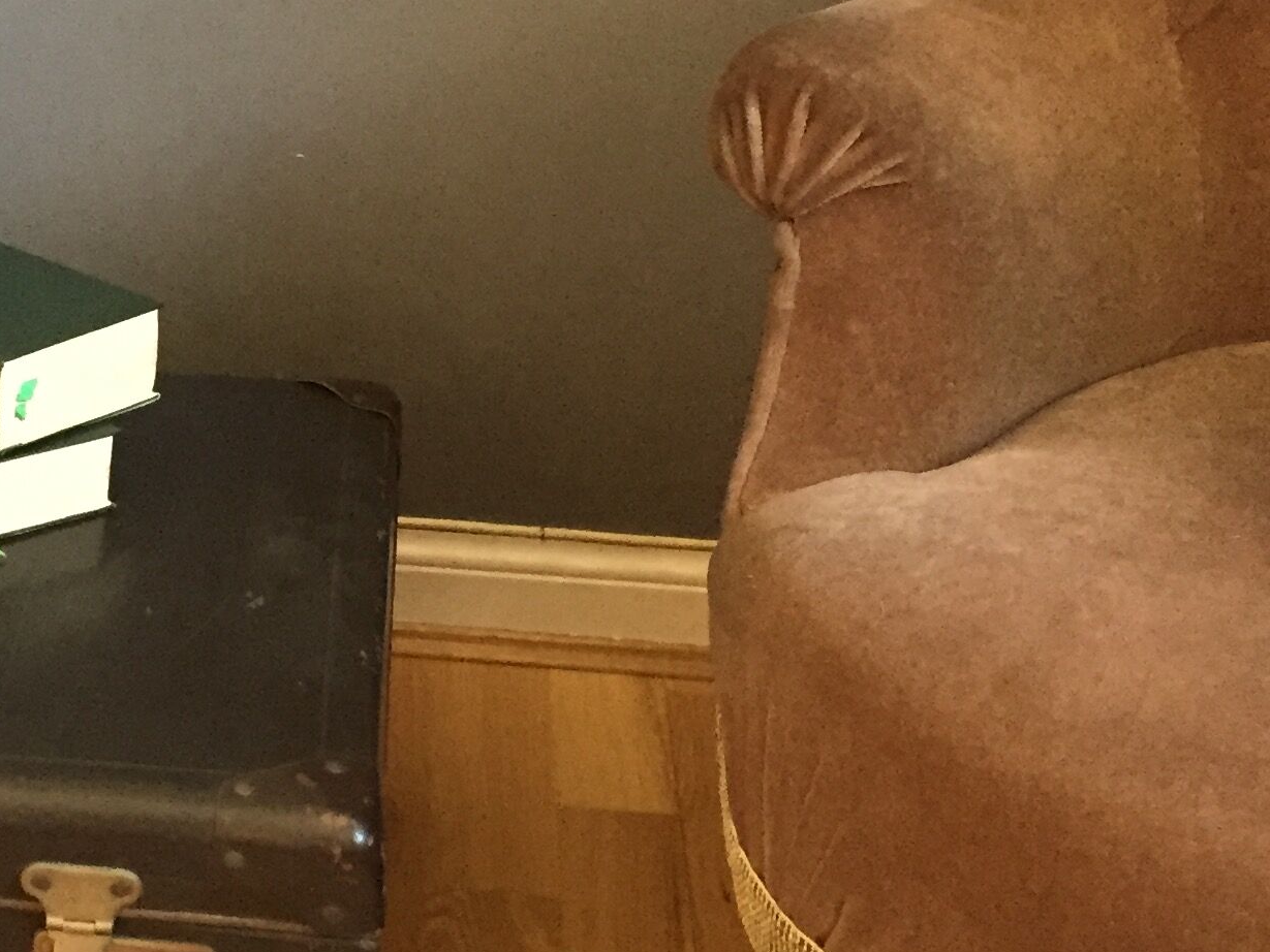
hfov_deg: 24.5
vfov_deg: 19.1
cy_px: 322
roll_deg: -2.4
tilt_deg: -22.9
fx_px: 2825
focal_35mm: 77
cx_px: 96
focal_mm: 4.15
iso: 250
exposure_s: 1/17
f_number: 2.2
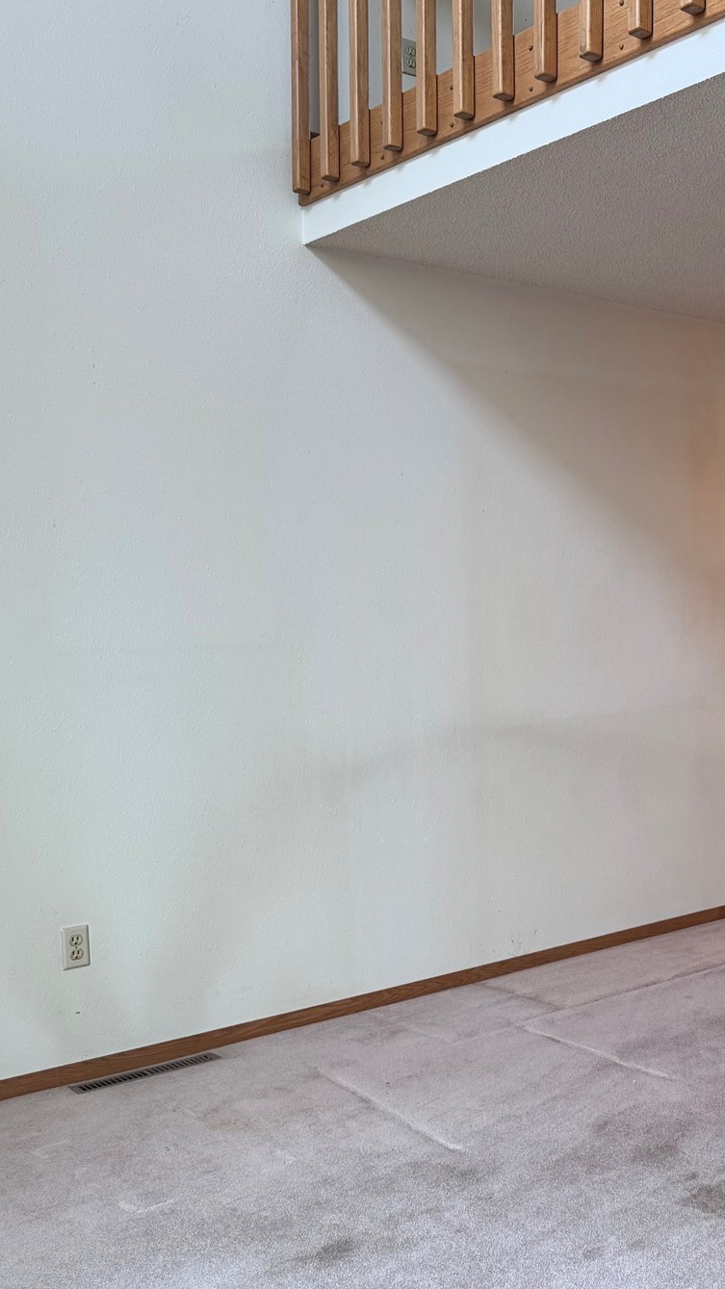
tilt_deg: -1.9
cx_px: 806
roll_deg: +1.6
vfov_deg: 50.5
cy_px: 635
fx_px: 1367
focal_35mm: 40
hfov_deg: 27.1
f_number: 1.78
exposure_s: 1/120
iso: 160
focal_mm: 6.76
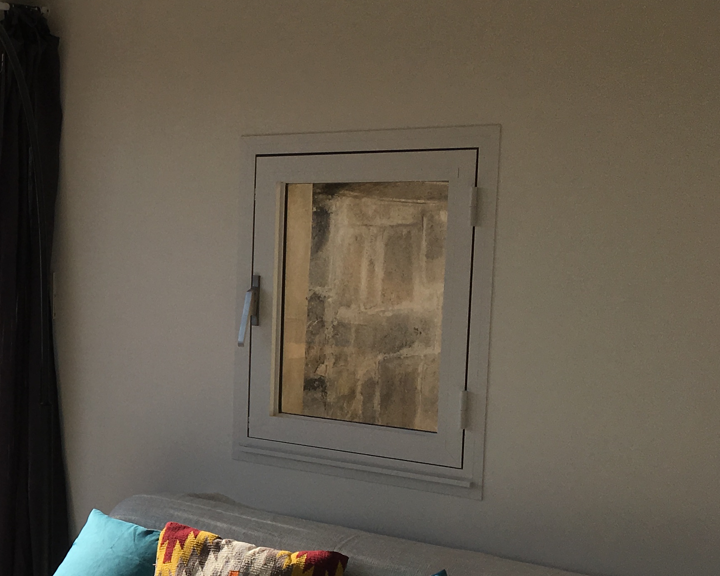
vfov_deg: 23.0
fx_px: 1406
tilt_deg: -7.4
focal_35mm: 66
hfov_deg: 26.0
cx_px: -117
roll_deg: -0.3
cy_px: 391
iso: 25
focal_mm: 4.15
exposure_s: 1/2024
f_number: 2.2
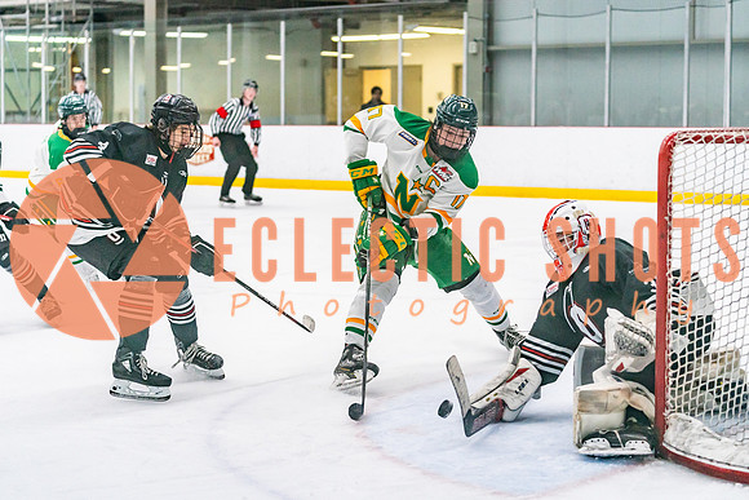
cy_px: 230
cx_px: 374
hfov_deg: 26.6
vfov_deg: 17.9
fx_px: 1582
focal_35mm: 76
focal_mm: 70
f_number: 2.8
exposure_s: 1/1250
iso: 3200
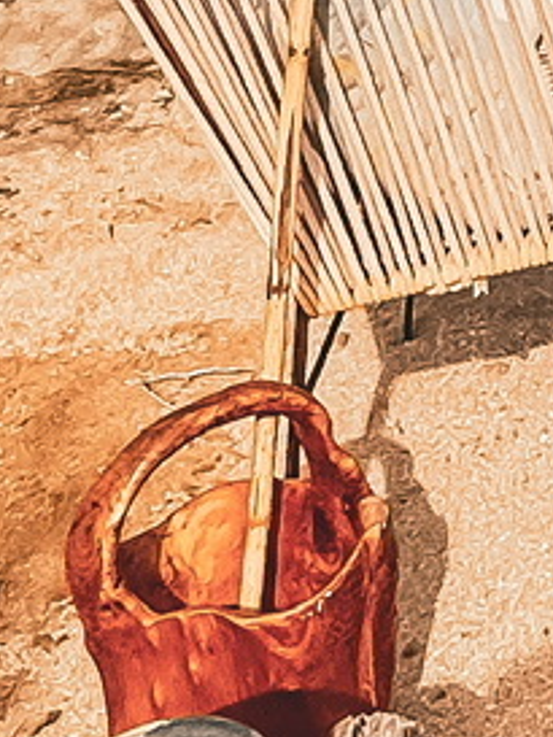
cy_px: -567
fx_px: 2235
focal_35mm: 105
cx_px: 1281
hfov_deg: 11.8
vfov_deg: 16.0
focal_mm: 2.22
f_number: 2.2
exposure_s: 1/2700
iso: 50
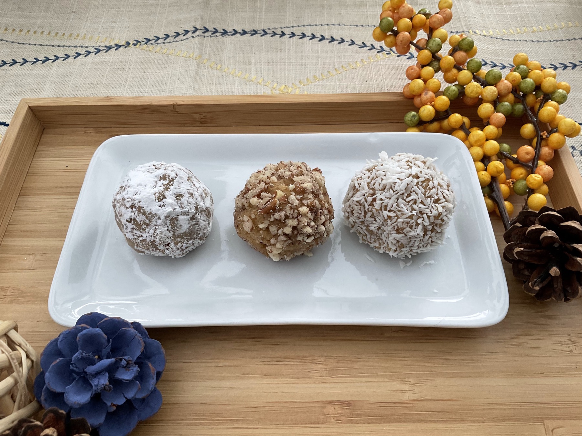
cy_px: 218
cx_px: 291
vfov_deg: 48.2
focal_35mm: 29
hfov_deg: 61.7
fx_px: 488
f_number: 1.8
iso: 64
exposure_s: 1/122
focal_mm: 3
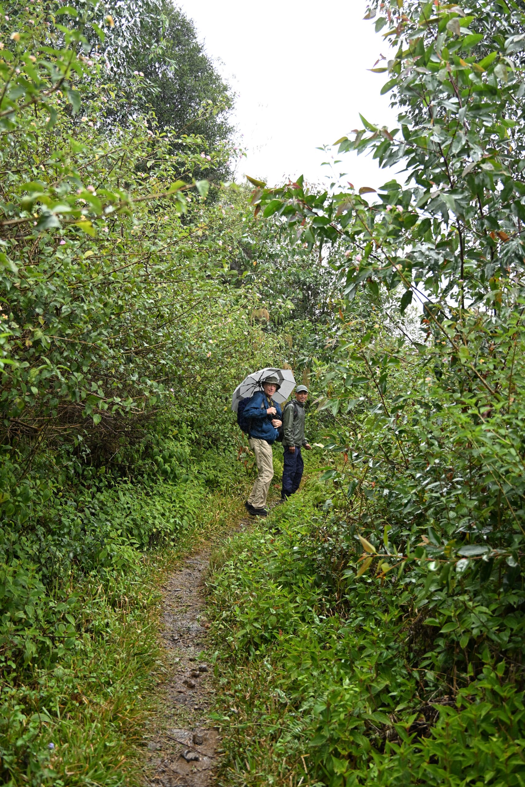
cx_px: 262
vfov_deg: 54.4
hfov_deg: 37.9
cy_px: 394
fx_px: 765
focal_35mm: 35
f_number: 4.5
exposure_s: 1/400
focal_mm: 35
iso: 720
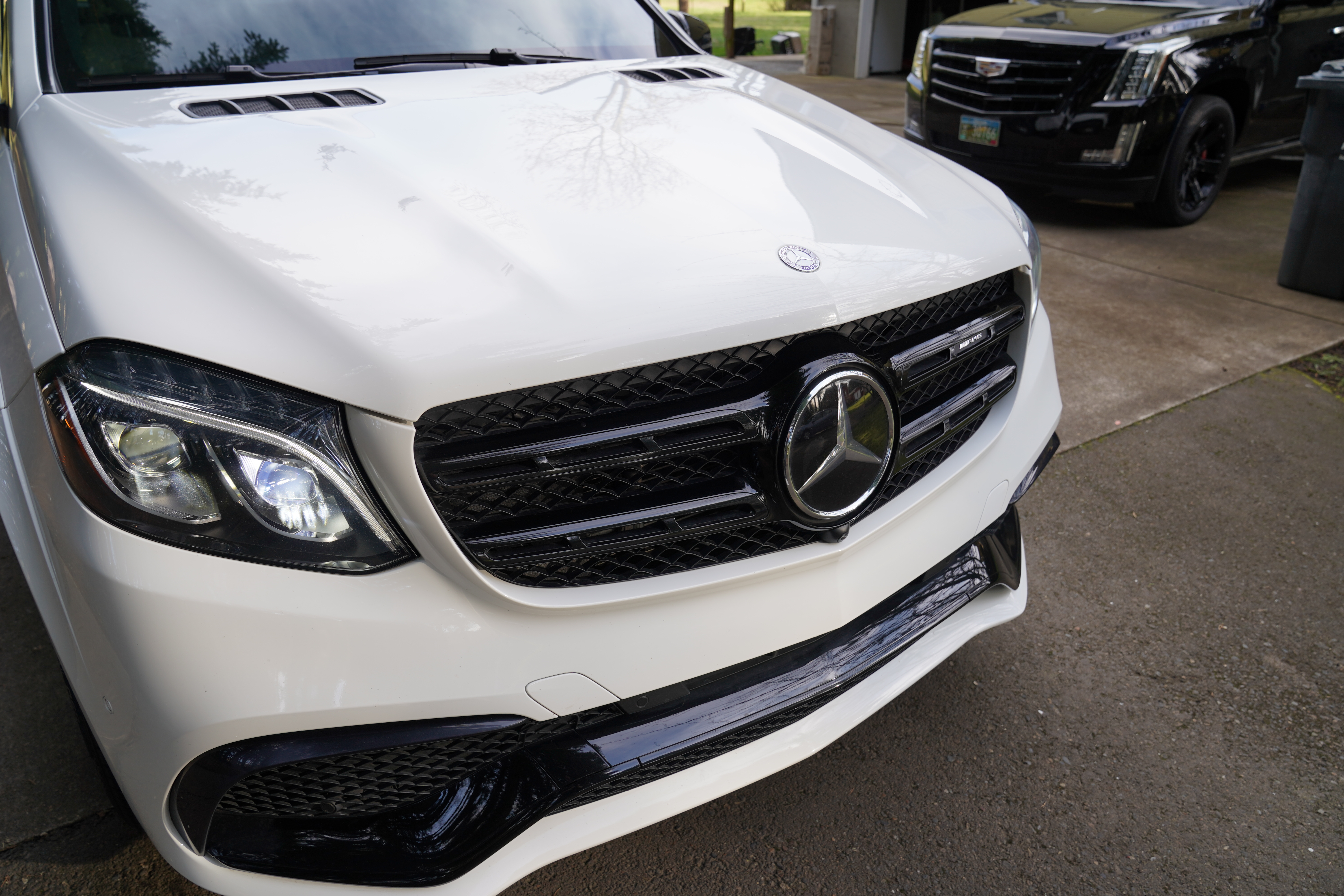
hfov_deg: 73.7
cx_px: 672
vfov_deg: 53.1
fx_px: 896
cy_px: 448
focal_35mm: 24
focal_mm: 24
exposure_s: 1/100
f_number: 5
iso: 100
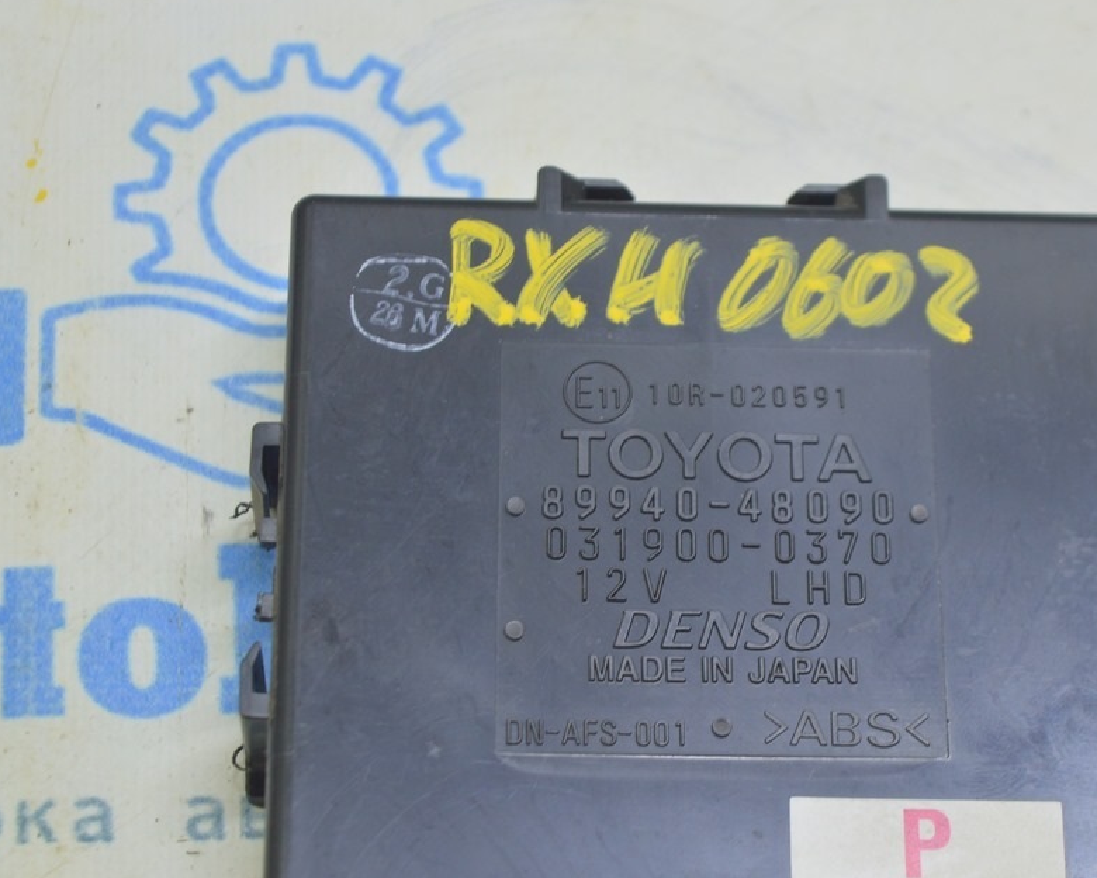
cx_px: 684
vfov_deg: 15.2
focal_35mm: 102
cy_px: 437
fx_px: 3299
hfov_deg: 18.8
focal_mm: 55
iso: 400
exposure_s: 1/20
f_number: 5.6
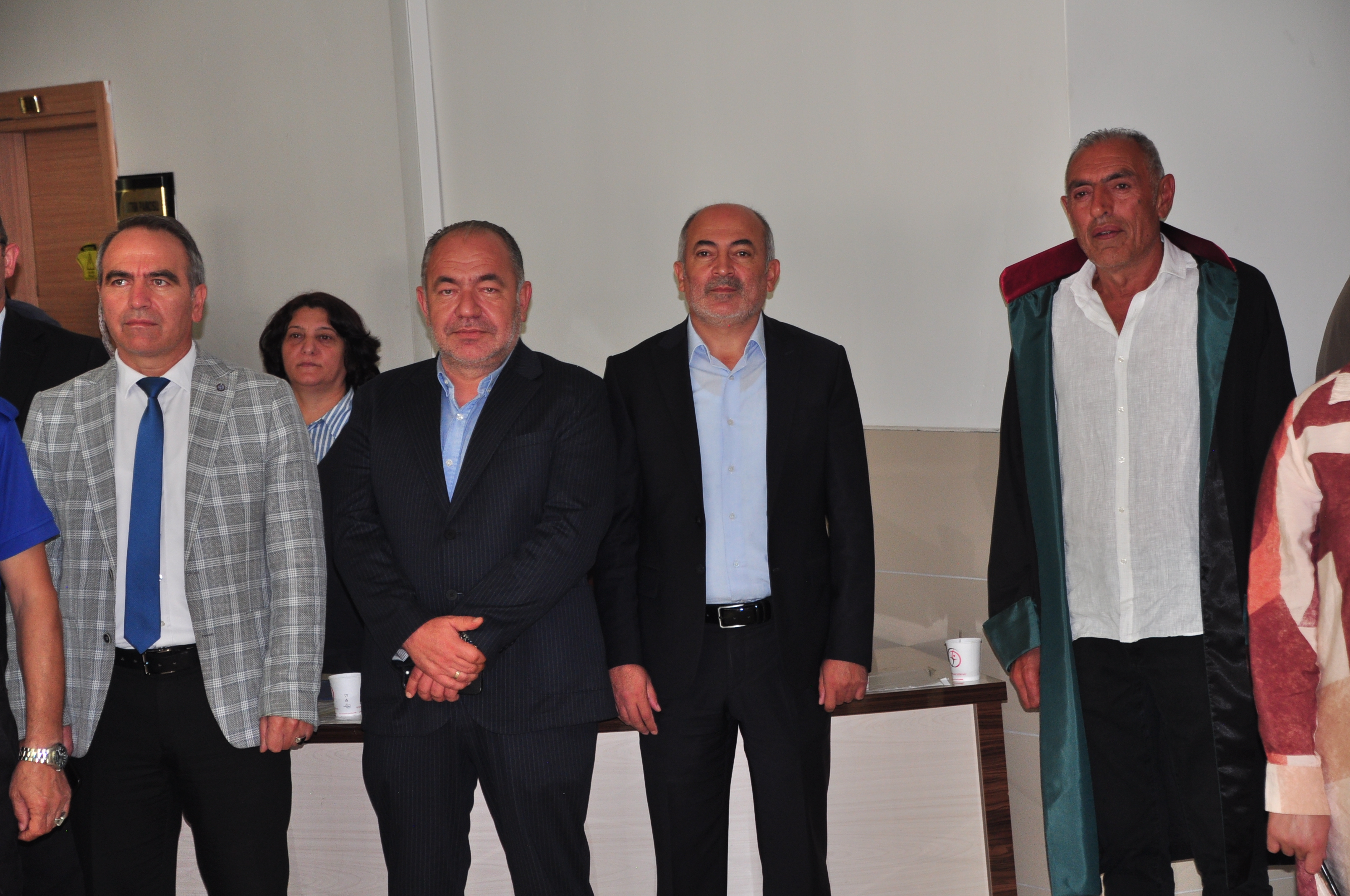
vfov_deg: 14.0
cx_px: 675
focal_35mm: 98
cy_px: 448
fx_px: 3652
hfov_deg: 20.9
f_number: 5
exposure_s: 1/60
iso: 400
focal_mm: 65
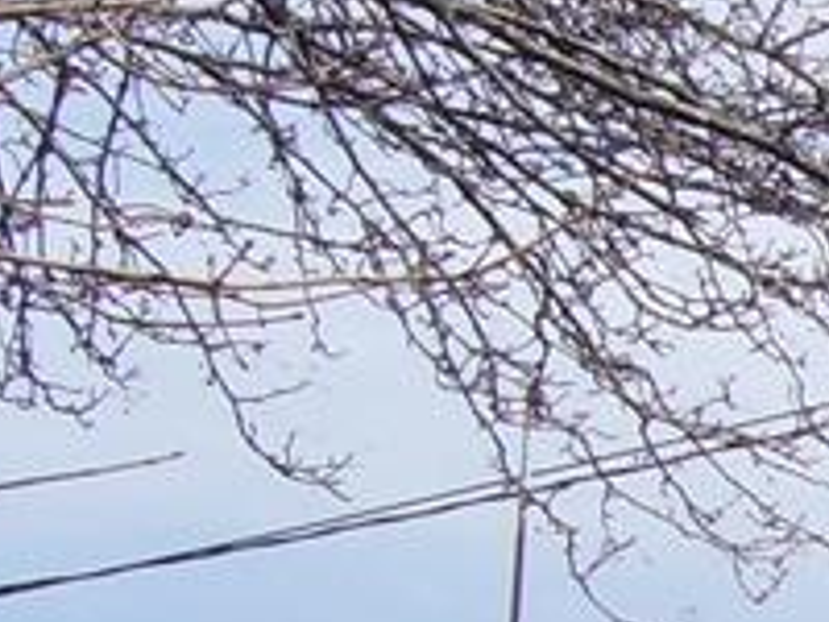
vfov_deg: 8.4
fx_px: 4167
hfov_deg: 10.2
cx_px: 1857
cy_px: 916
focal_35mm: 174
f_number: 4.8
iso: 80
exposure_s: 1/500
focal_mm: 5.6
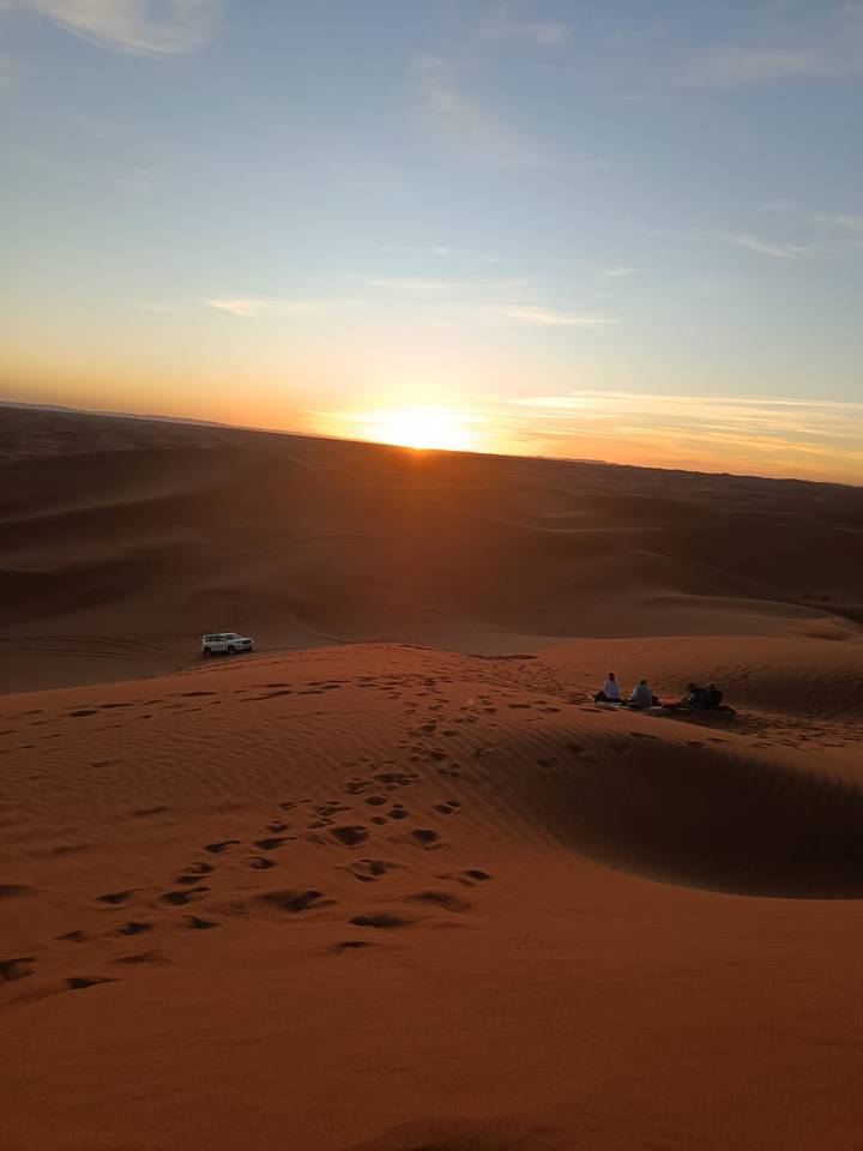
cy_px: 576
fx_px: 798
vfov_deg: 71.6
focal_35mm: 24
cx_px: 432
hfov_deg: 56.8
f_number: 1.7
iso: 50
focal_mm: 5.24
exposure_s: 1/136
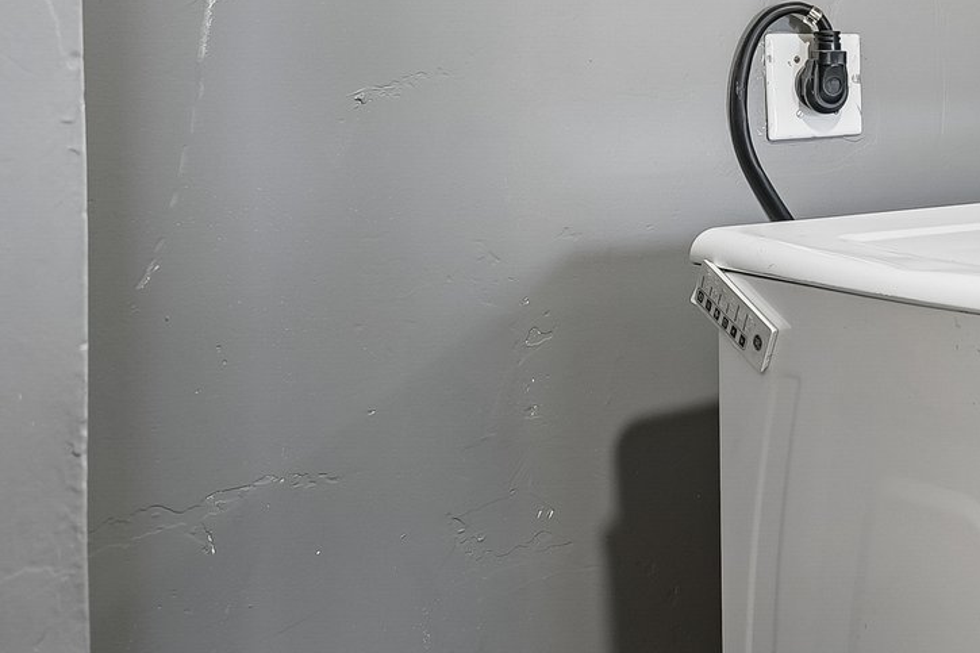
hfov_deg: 29.7
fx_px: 1306
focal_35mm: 48
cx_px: 1373
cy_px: 72
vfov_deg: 27.1
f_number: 8
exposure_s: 1/8
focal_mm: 17
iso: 400
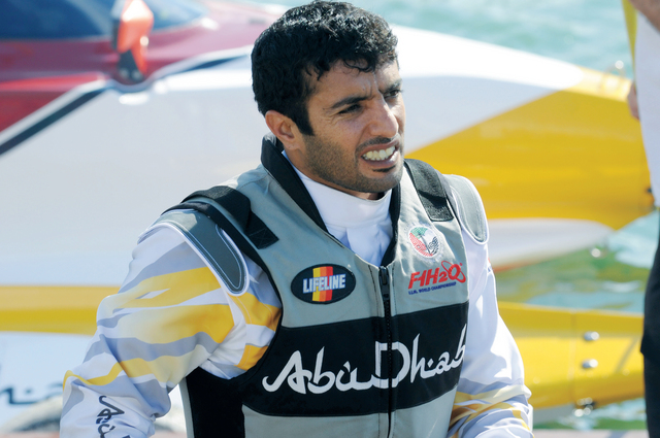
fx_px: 5493
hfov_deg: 6.9
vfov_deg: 4.6
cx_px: 330
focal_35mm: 300
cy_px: 219
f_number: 7.1
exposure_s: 1/400
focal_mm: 200
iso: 200
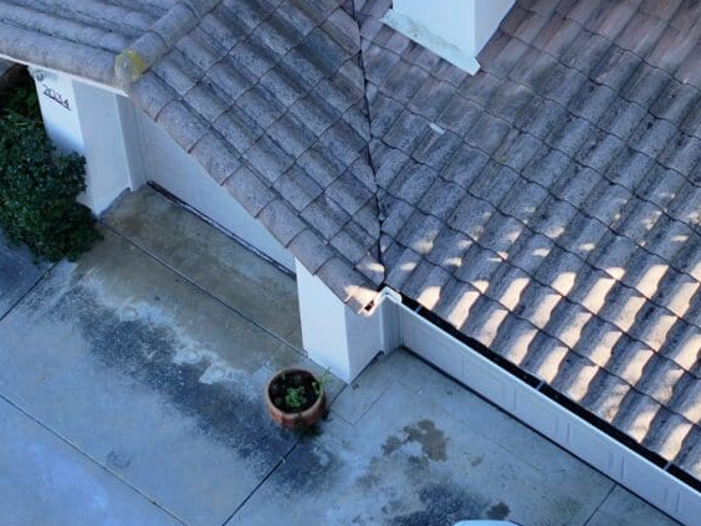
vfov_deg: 11.6
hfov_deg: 15.5
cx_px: 431
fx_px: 2572
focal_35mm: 127
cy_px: 147
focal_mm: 19.35
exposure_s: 1/320
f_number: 2.8
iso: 210
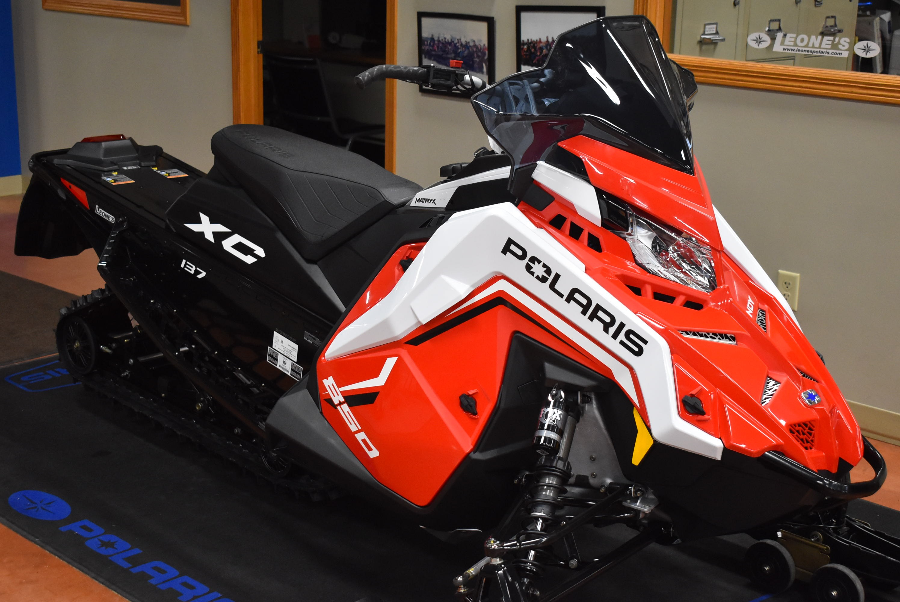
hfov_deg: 36.8
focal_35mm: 54
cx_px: 450
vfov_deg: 25.1
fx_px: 1351
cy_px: 301
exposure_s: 1/125
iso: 2000
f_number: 4.8
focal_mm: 36
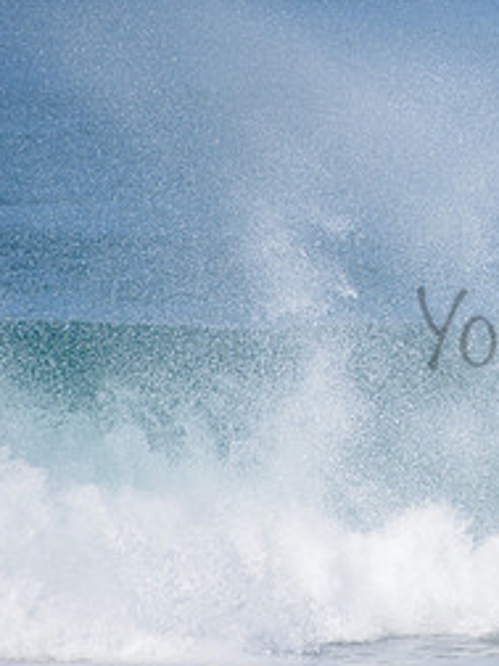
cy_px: 305
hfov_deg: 1.3
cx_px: 689
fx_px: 21239
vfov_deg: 1.8
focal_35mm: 1105
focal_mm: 500
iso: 160
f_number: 5.6
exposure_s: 1/2000
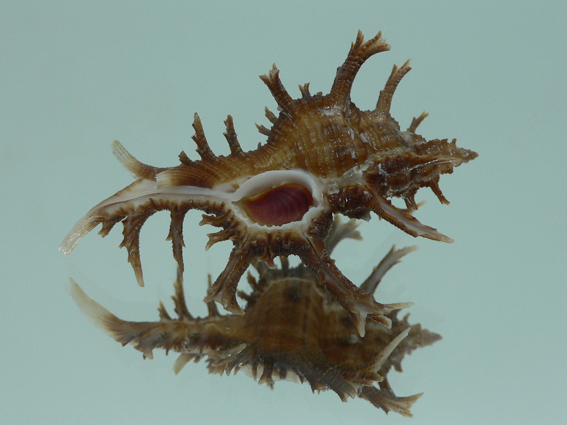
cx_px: 282
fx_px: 688
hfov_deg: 44.8
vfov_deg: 34.3
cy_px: 206
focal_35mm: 42
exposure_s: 1/60
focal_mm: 4.6
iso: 80
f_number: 2.8
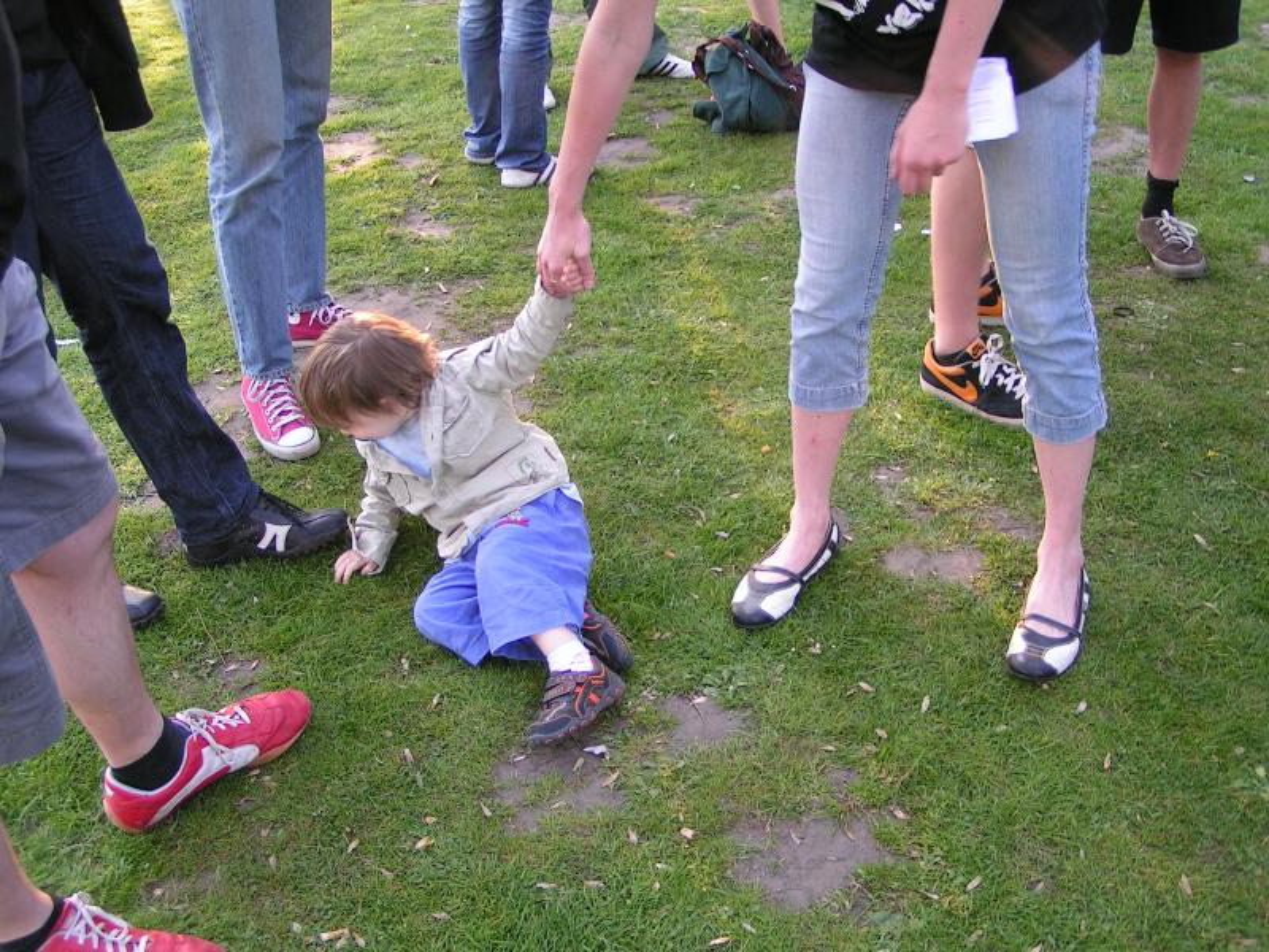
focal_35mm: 38
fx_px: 1393
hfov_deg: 49.0
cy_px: 476
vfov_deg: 37.7
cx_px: 634
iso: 80
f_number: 2.8
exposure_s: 1/40
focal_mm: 5.8
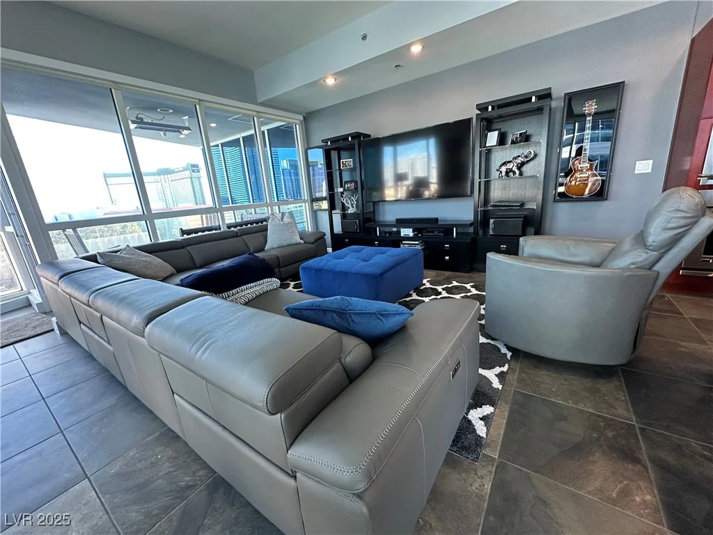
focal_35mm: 14
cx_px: 356
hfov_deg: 102.1
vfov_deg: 85.7
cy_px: 268
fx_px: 288
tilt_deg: -15.1
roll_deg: +5.0
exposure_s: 1/71
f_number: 2.2
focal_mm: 2.22
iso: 320
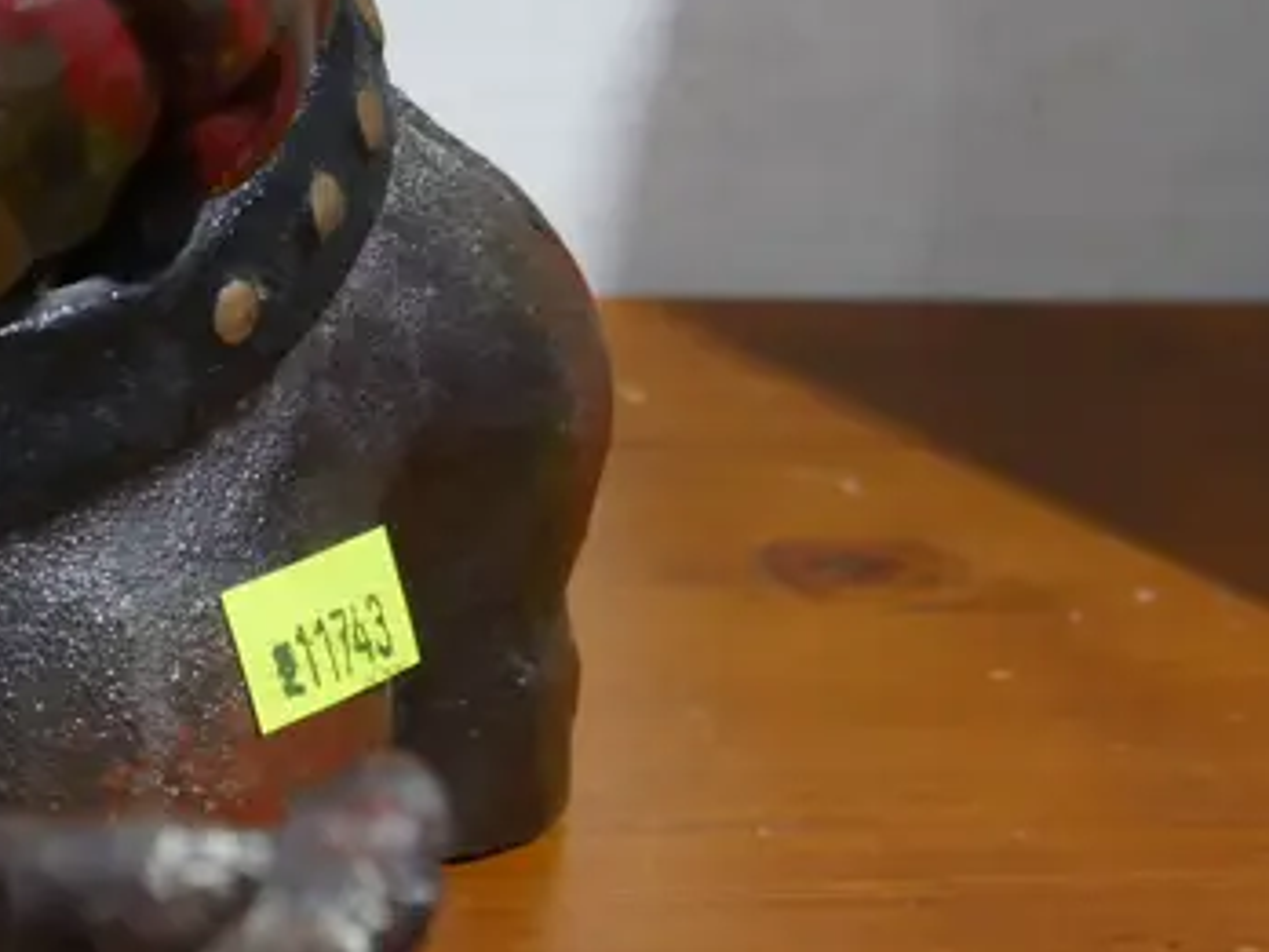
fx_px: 3886
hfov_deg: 17.7
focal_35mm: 106
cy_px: 201
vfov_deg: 13.9
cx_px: -259
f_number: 4
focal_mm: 18
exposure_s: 1/60
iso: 640
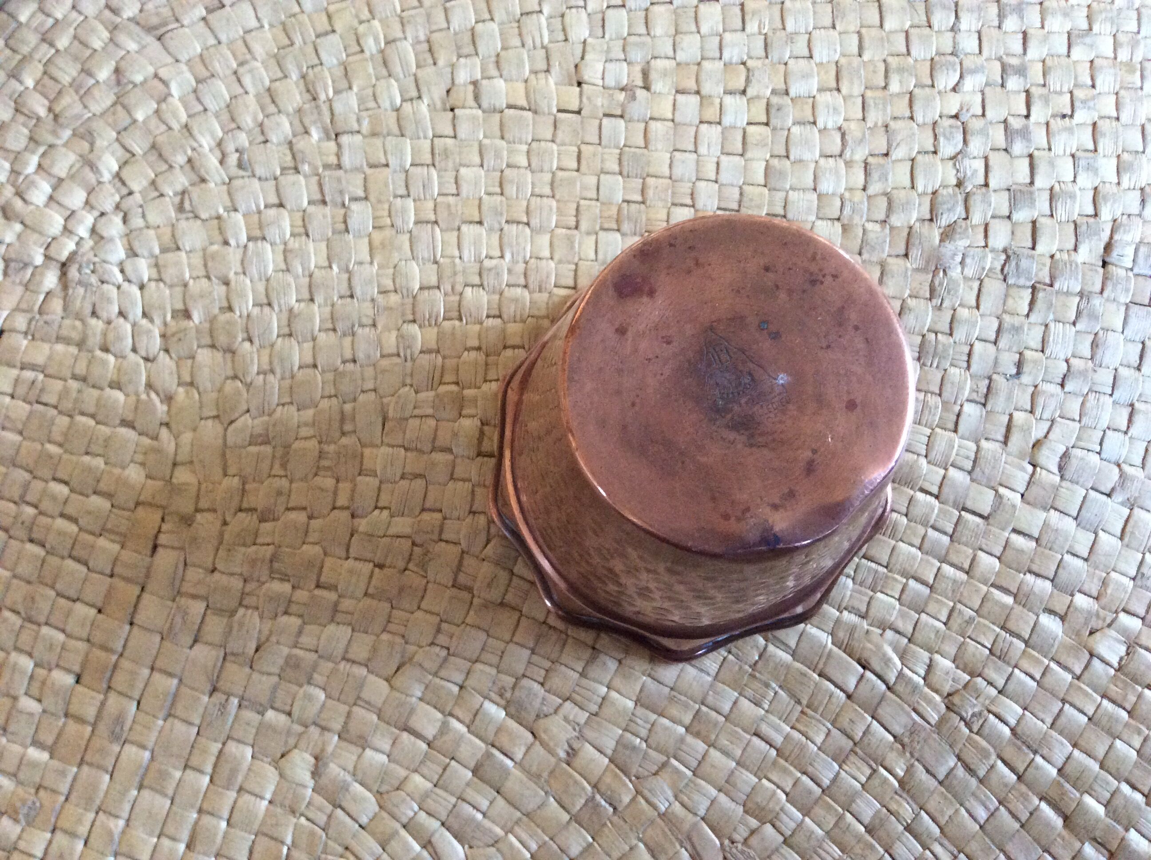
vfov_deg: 44.1
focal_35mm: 32
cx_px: 576
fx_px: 1062
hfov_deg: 56.9
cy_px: 430
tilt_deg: -80.2
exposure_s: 1/20
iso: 320
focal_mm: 3.3
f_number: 2.4
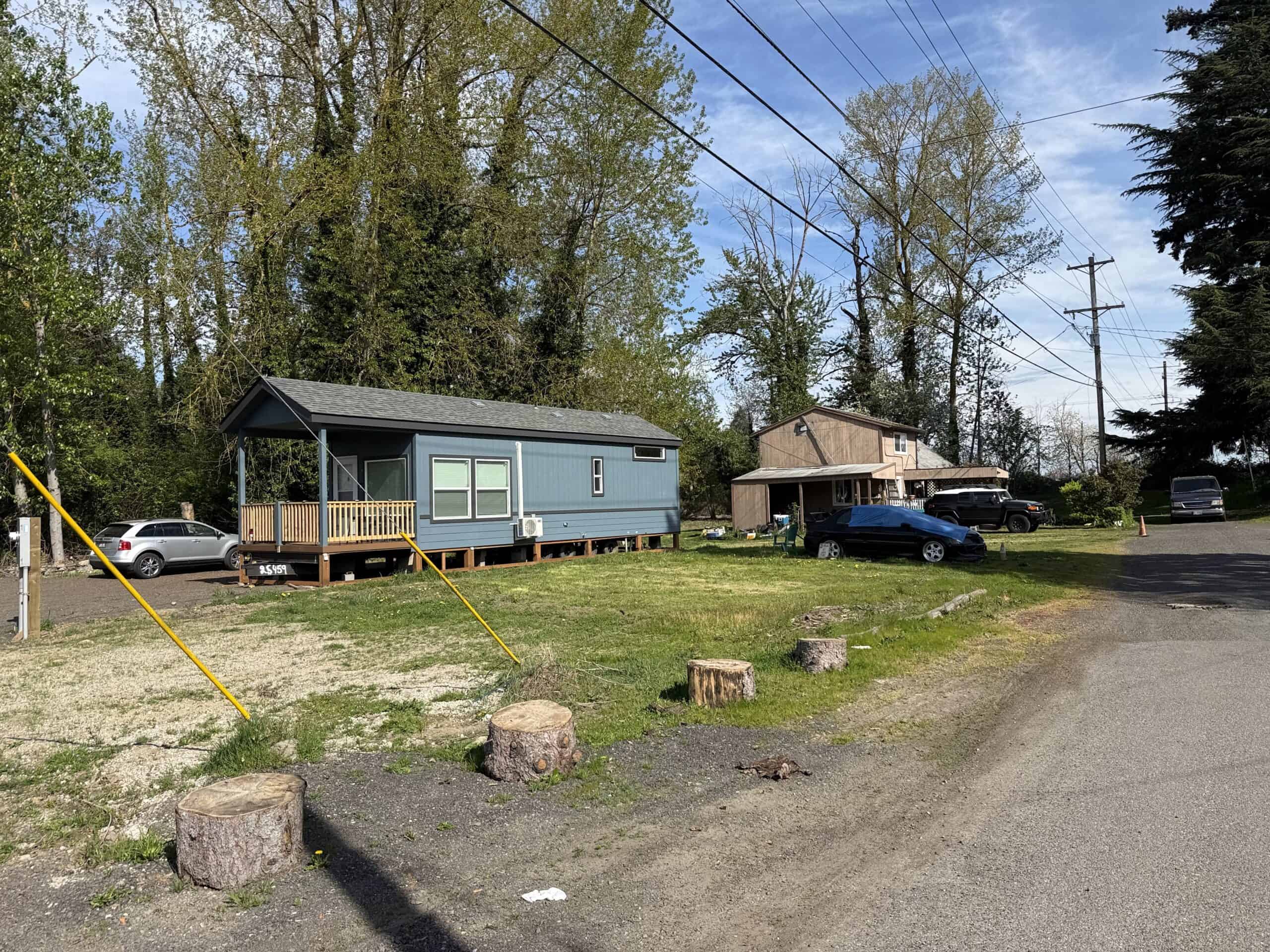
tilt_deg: +3.1
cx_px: 635
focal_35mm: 24
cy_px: 476
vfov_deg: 56.8
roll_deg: +0.3
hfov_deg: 71.6
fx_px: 881
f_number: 1.78
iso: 80
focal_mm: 6.76
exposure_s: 1/3584
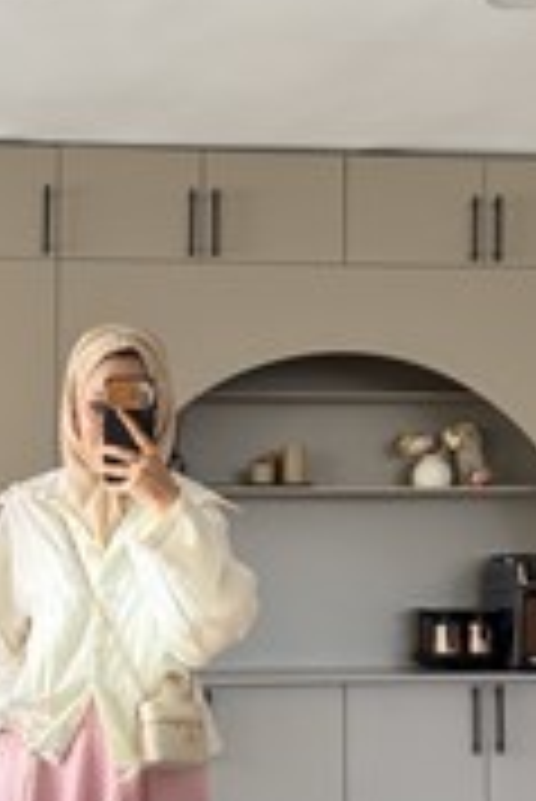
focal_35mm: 58
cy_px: 538
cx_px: 144
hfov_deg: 23.2
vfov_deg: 34.1
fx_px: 1293
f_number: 1.78
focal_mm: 6.76
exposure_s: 1/146
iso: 125
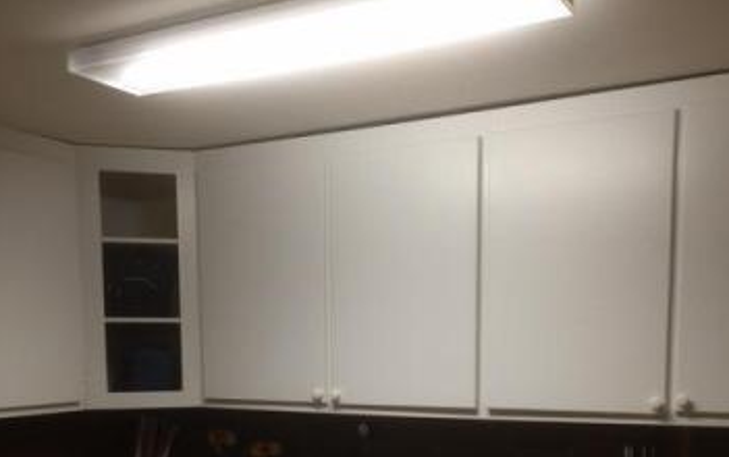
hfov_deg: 47.2
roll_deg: +0.4
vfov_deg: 29.1
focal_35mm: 42
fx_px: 835
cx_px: 366
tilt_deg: -6.2
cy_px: 430
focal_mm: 4.15
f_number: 2.2
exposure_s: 1/15
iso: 40
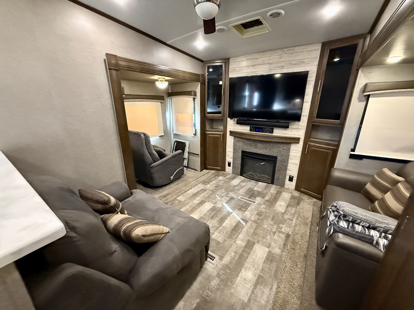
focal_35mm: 14
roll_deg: +0.2
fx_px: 167
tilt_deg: -15.9
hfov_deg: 102.1
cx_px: 207
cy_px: 155
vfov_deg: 85.7
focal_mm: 2.22
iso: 1250
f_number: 2.2
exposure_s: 1/60
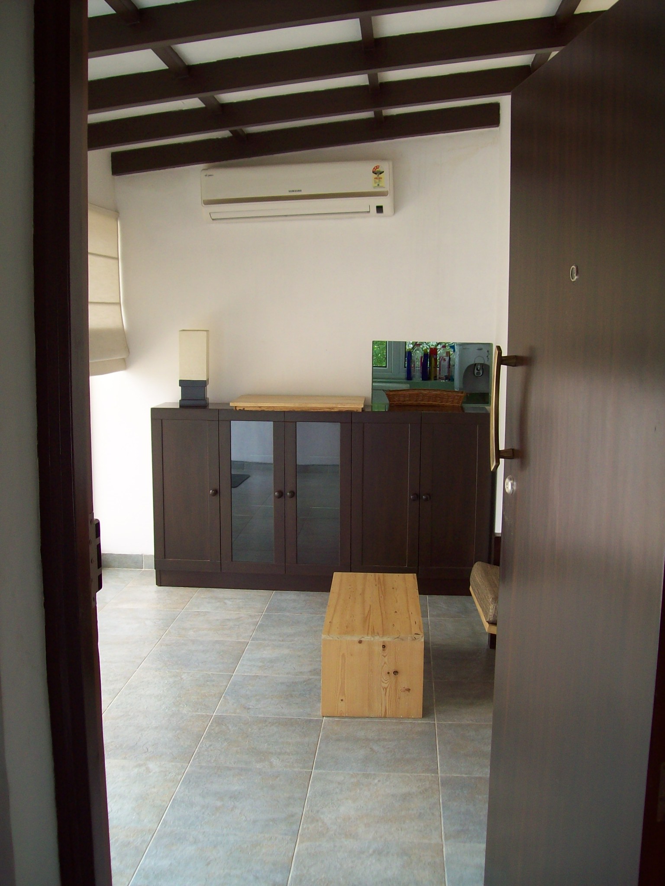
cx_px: 332
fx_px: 922
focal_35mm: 36
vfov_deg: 51.4
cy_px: 443
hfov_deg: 39.7
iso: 80
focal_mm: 6
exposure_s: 1/70.3
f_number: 2.7
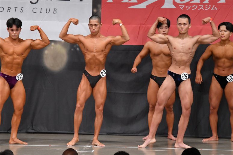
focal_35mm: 217
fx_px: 1404
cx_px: 116
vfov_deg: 6.3
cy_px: 78
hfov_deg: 9.5
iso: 5000
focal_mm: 145
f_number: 5.6
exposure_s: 1/400
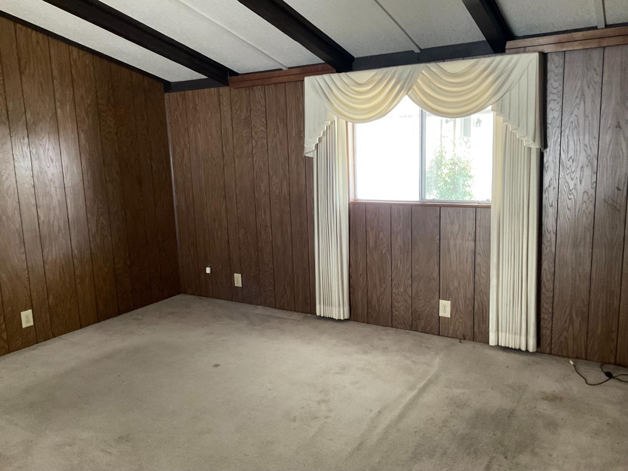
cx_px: 314
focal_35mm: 29
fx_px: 526
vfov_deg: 48.2
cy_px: 236
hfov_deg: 61.7
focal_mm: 3
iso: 320
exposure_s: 1/40
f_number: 1.8
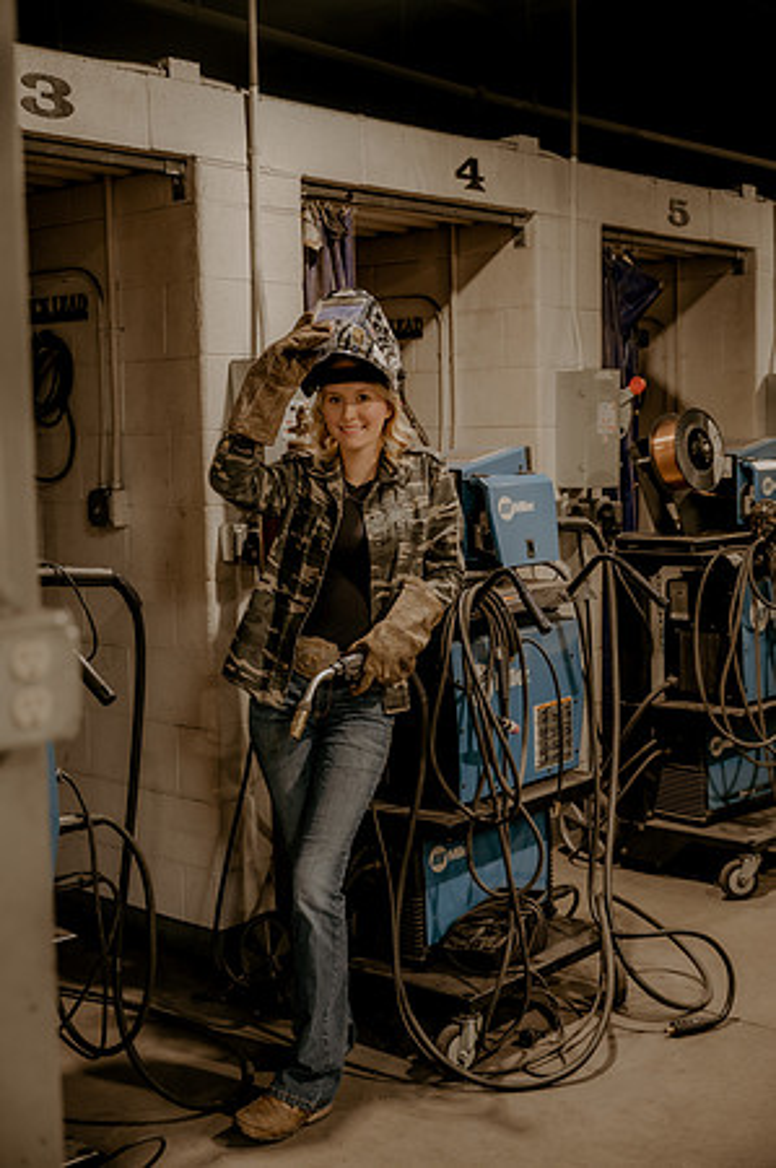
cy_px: 584
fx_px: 1458
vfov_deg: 43.6
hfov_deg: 29.8
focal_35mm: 45
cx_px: 388
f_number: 2.8
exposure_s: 1/125
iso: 800
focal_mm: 45
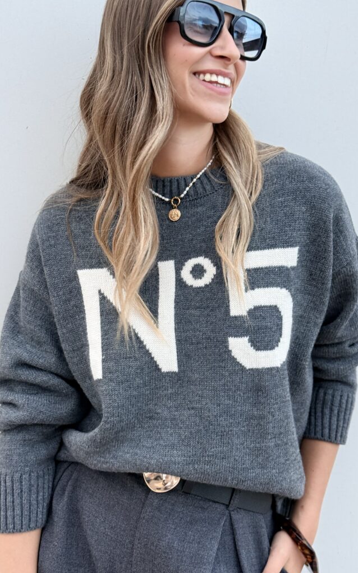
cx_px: 189
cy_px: 286
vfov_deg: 39.6
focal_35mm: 51
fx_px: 797
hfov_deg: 25.3
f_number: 1.78
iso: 125
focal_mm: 6.76
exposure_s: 1/73
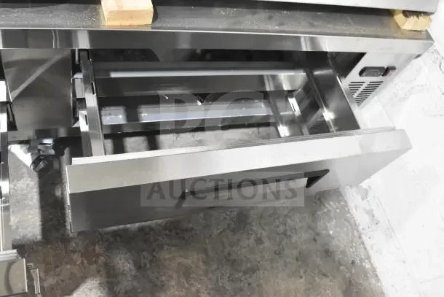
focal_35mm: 32
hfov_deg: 59.5
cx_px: 222
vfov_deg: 41.7
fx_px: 389
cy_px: 148
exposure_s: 1/125
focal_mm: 21
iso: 6400
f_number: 5.6
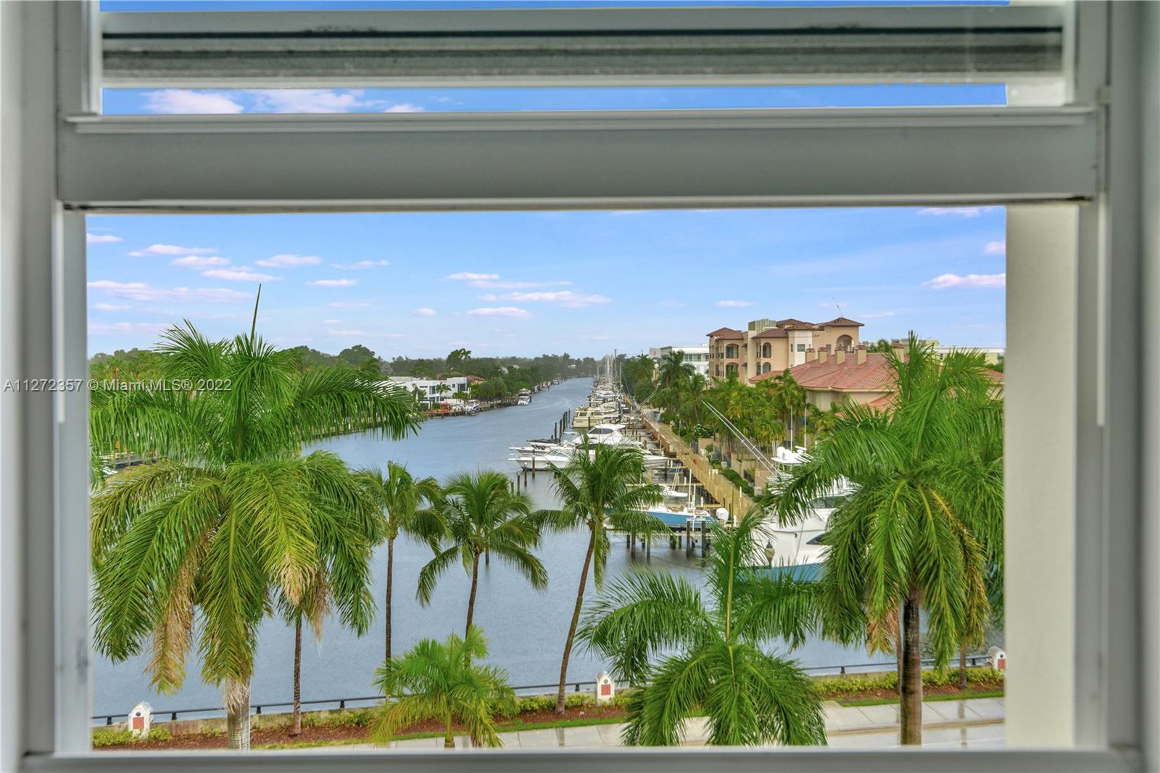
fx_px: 902
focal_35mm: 28
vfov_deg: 46.4
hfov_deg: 65.5
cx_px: 580
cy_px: 386
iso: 100
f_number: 8
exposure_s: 1/60
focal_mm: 28
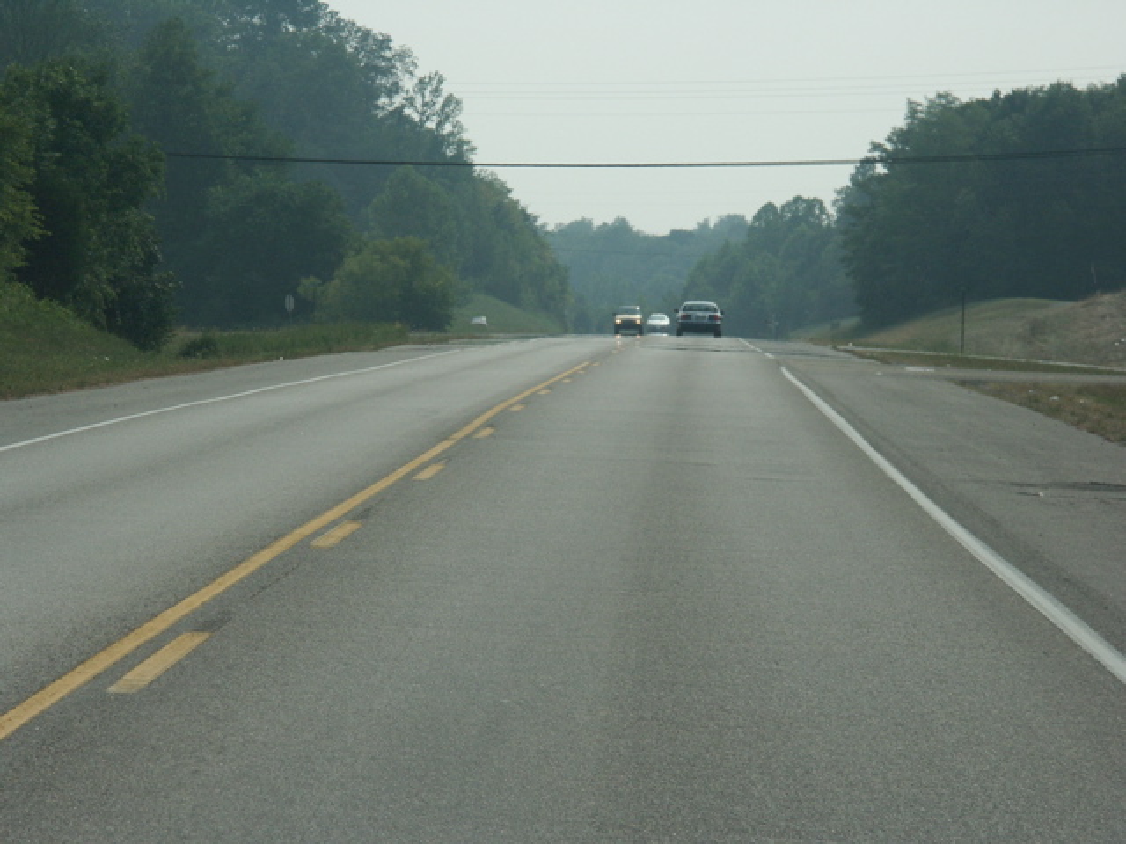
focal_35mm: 199
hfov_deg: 9.9
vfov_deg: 7.5
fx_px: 6473
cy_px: 422
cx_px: 563
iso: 100
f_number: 5.6
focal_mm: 50.48
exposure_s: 1/1000
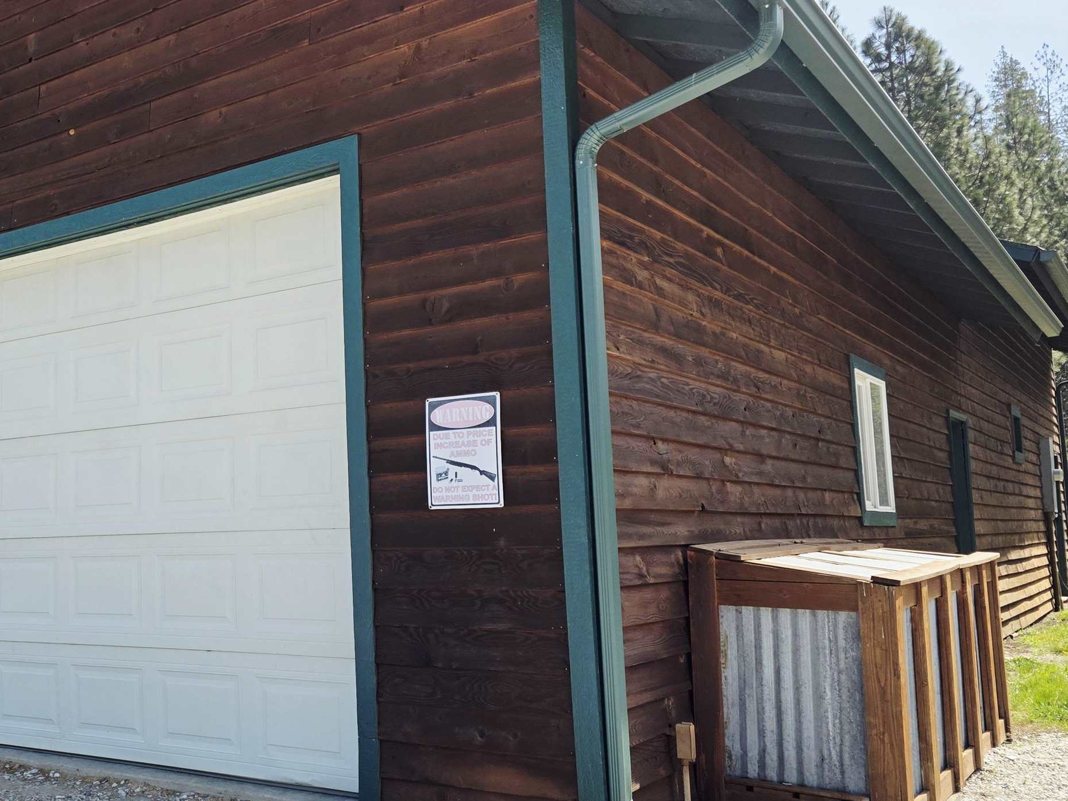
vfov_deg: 37.7
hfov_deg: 46.4
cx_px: 216
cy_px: 424
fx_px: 1173
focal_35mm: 38
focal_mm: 6.3
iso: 80
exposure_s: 1/5000
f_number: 1.7
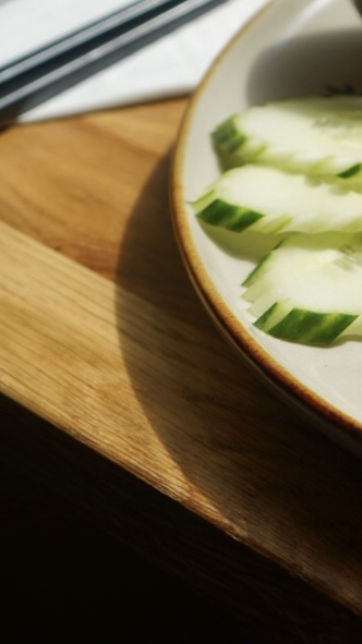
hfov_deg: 12.6
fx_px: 1469
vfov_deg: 24.4
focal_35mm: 86
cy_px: 131
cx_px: 691
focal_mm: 30
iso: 400
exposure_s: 1/1600
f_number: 4.5
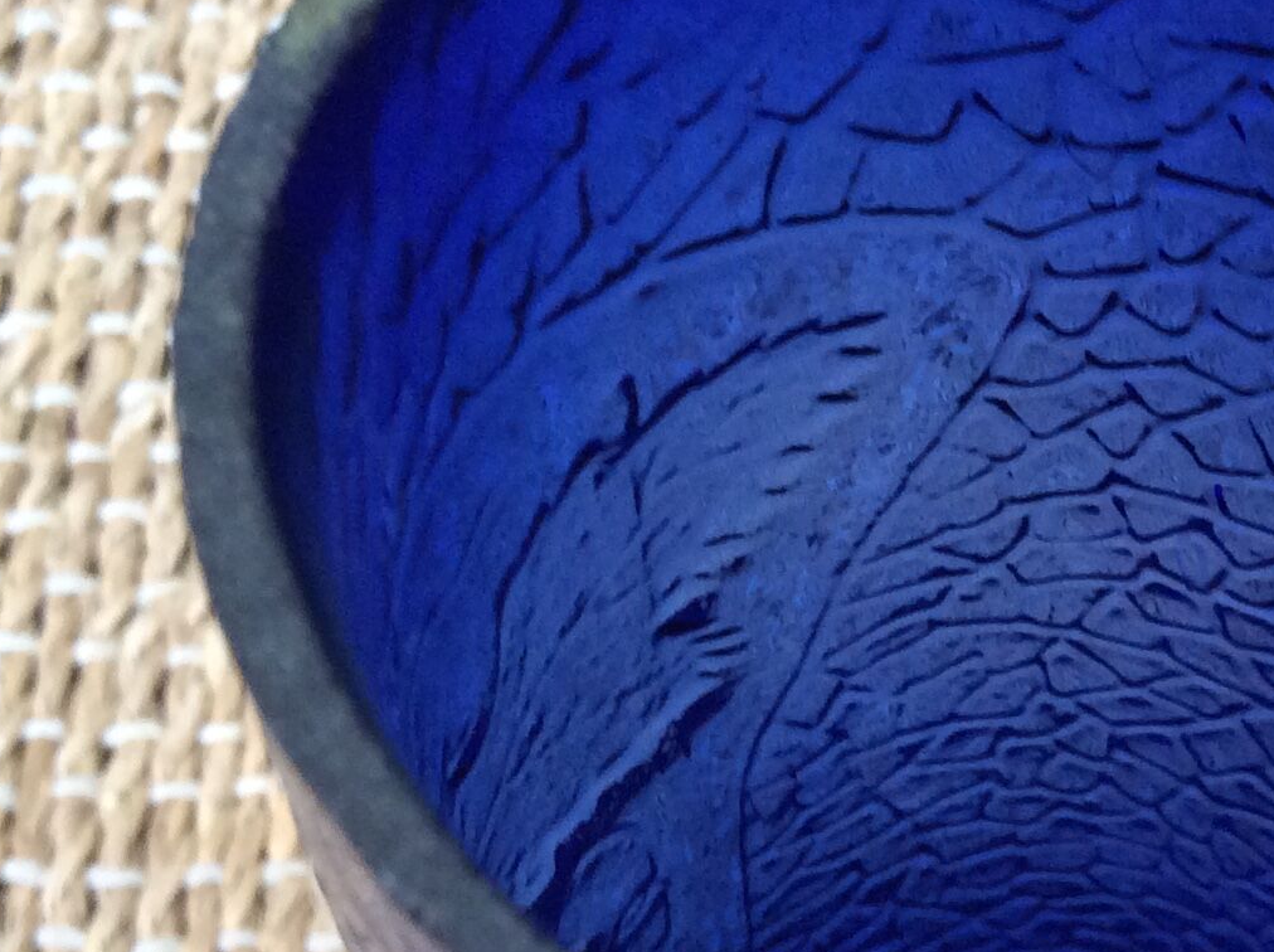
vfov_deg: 17.9
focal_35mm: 82
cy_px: 426
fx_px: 3014
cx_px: 1089
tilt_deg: -59.7
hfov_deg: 23.4
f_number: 2.4
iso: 125
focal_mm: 3.3
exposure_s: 1/24
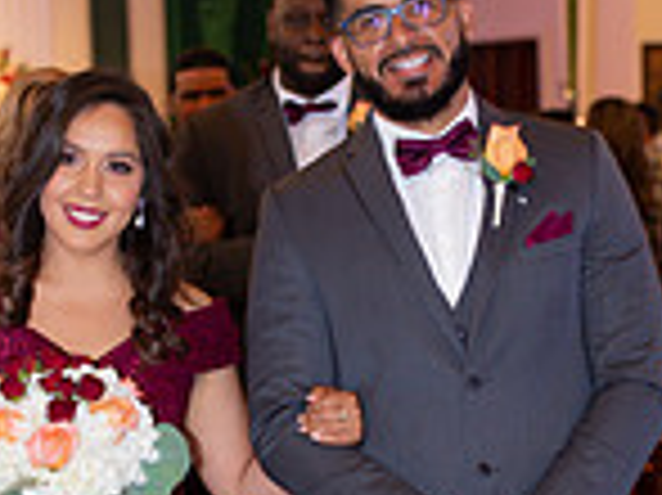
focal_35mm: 206
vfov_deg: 7.2
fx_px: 3936
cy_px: 450
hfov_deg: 9.6
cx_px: 417
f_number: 3.5
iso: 1250
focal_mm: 70
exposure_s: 1/60
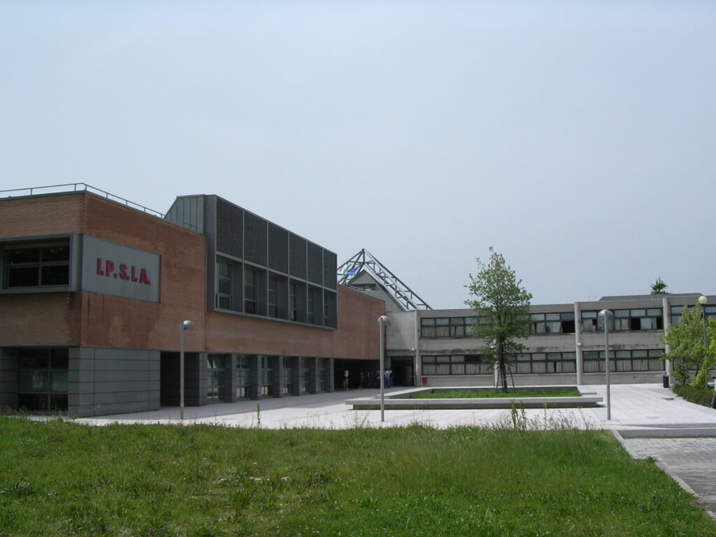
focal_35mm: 38
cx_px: 358
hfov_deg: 49.0
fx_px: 786
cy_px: 268
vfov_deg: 37.7
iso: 100
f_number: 5.6
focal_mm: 5.8
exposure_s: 1/452
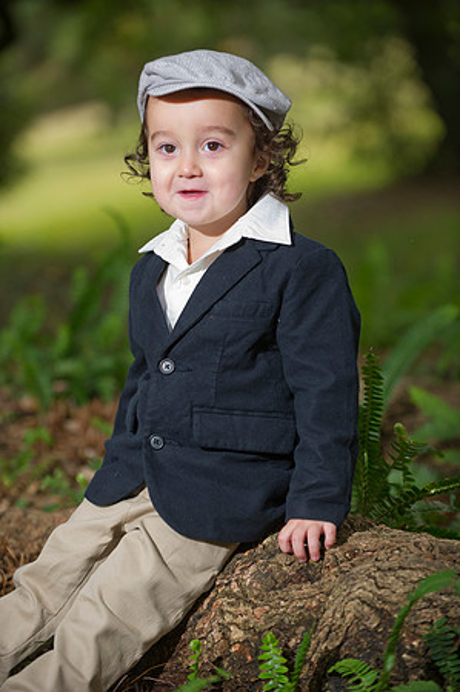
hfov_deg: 10.5
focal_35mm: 130
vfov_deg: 15.8
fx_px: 2497
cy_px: 346
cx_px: 230
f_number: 3.2
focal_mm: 130
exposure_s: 1/250
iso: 320
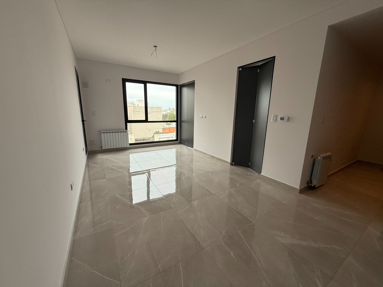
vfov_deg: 85.7
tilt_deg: -11.3
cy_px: 144
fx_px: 155
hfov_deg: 102.1
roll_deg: -0.6
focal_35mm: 14
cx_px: 192
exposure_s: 1/342
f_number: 2.2
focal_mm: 2.22
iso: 64
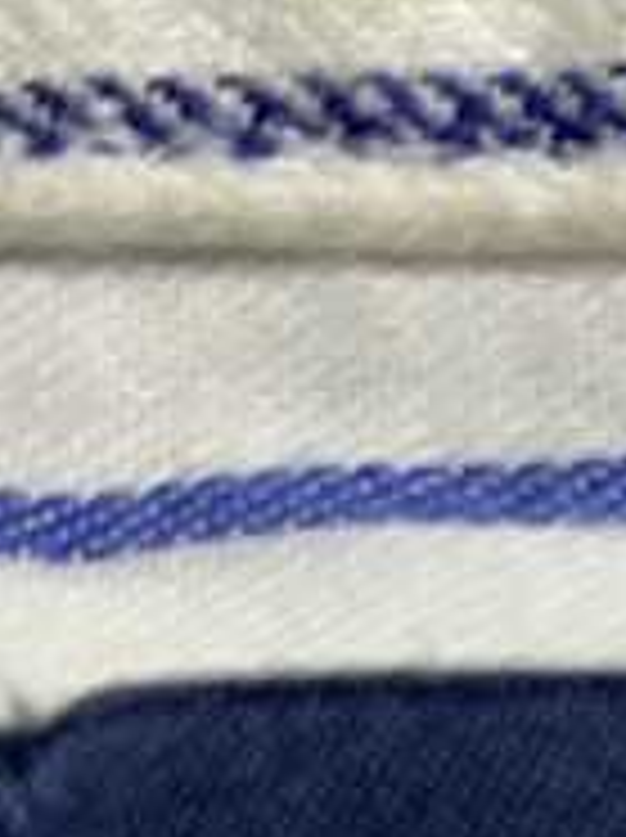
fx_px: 3649
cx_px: 1315
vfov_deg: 12.2
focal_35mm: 151
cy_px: 1418
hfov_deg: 9.1
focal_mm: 4.25
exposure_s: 1/102
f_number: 1.8
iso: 100
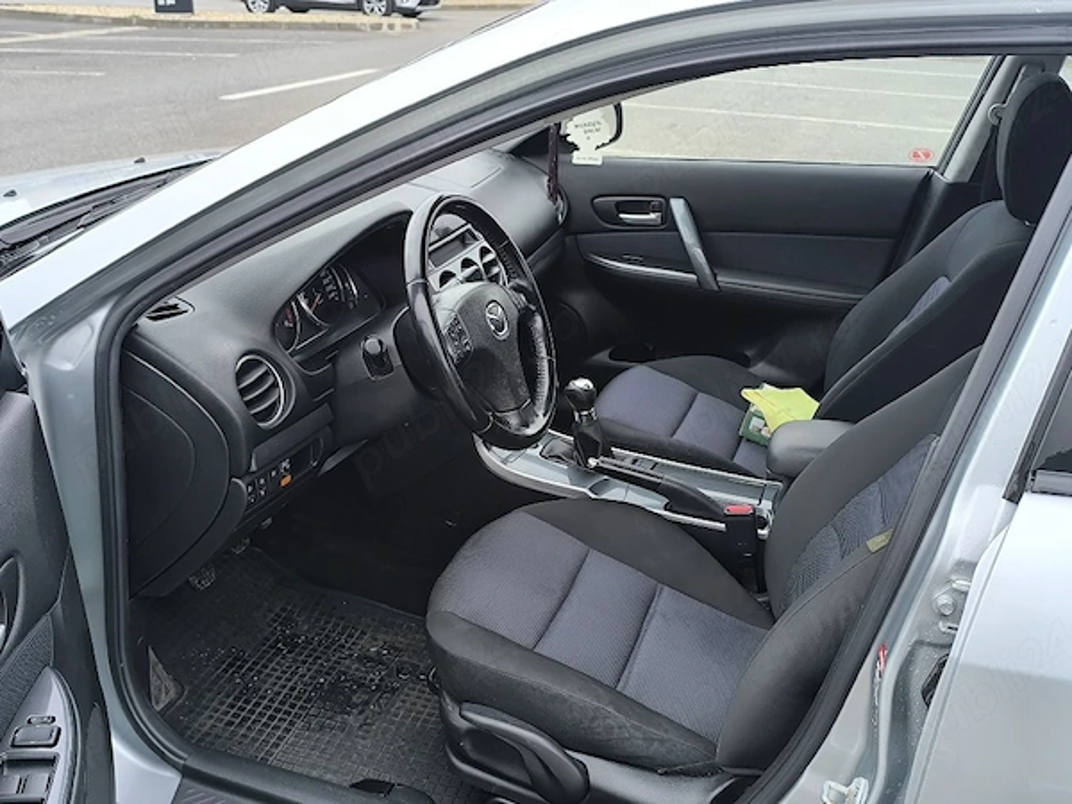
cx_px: 536
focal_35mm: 35
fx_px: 1084
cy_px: 402
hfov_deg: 52.6
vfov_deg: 40.7
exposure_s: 1/333
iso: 50
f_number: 1.65
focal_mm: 6.14
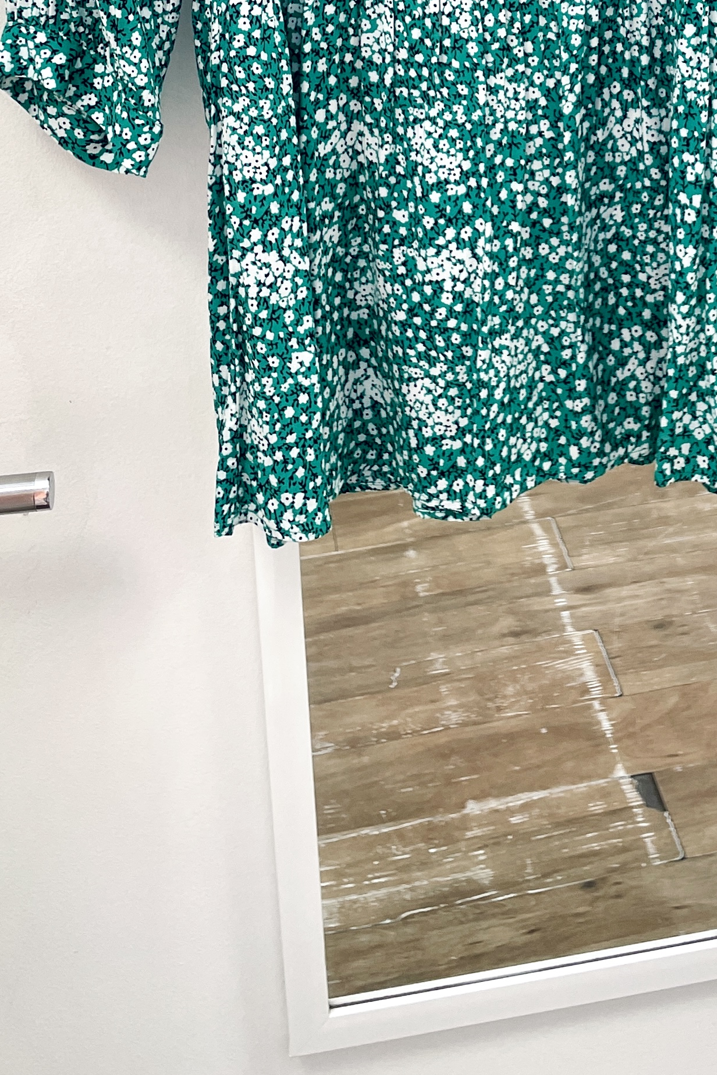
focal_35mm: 59
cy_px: -24
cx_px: 643
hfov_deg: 22.4
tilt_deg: -12.2
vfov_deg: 31.2
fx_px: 1762
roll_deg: +2.4
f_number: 1.6
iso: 64
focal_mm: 4.2
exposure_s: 1/100
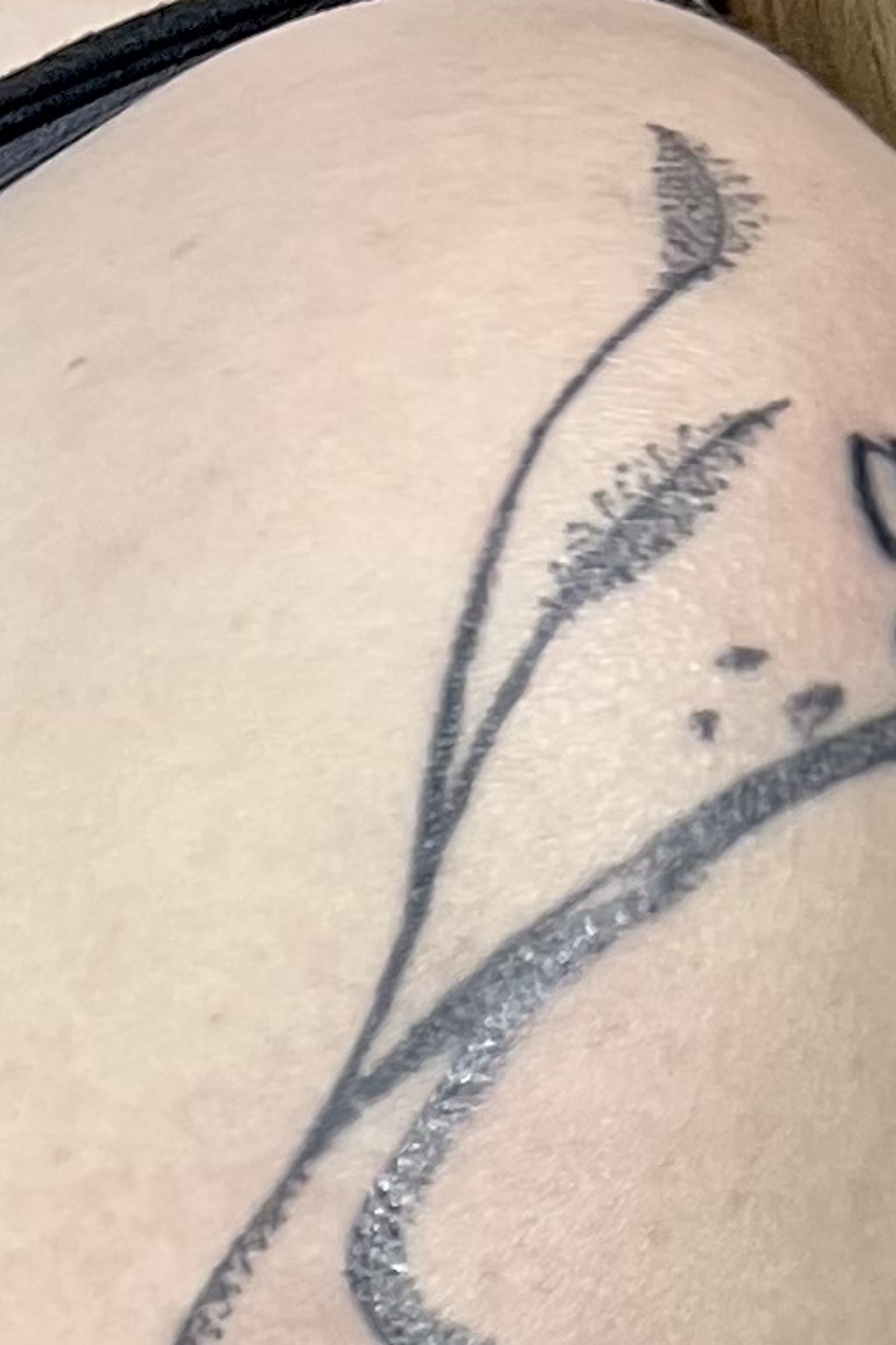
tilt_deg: -21.9
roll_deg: -31.7
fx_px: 5301
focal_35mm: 142
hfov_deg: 8.8
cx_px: -1188
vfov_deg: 11.8
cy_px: 3238
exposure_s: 1/88
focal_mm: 5.7
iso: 125
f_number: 1.5
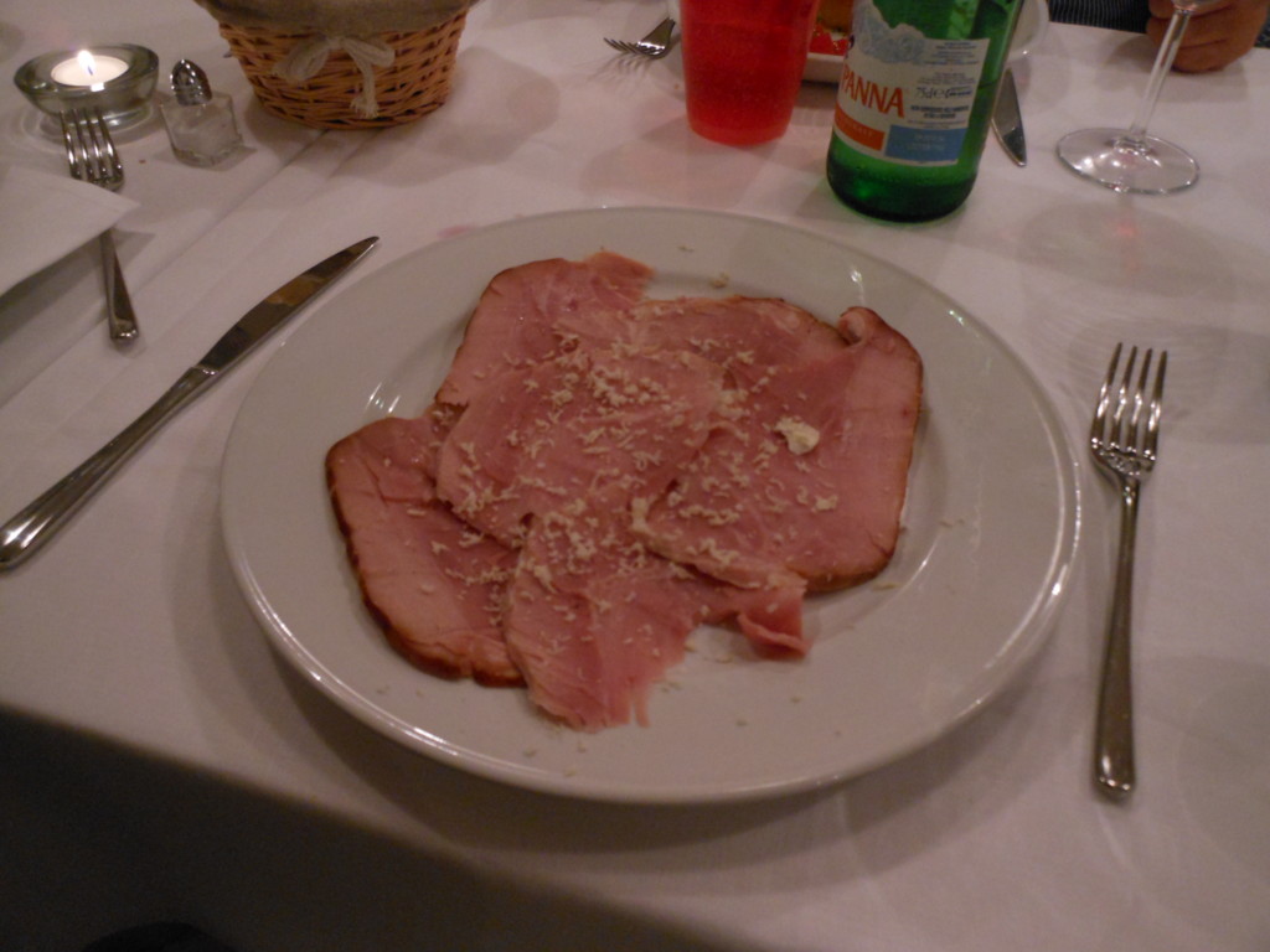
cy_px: 476
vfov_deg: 49.7
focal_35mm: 28
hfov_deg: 63.4
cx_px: 635
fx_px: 1027
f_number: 3.7
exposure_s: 1/10
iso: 400
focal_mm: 5
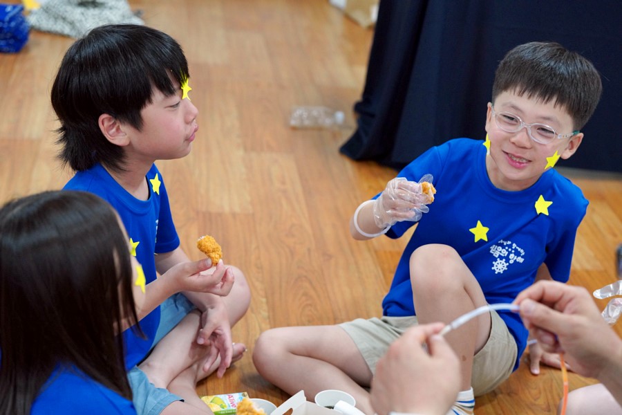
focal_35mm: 70
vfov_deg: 19.5
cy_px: 208
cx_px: 311
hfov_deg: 28.8
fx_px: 1209
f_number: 4
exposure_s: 1/160
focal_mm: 70
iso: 3200
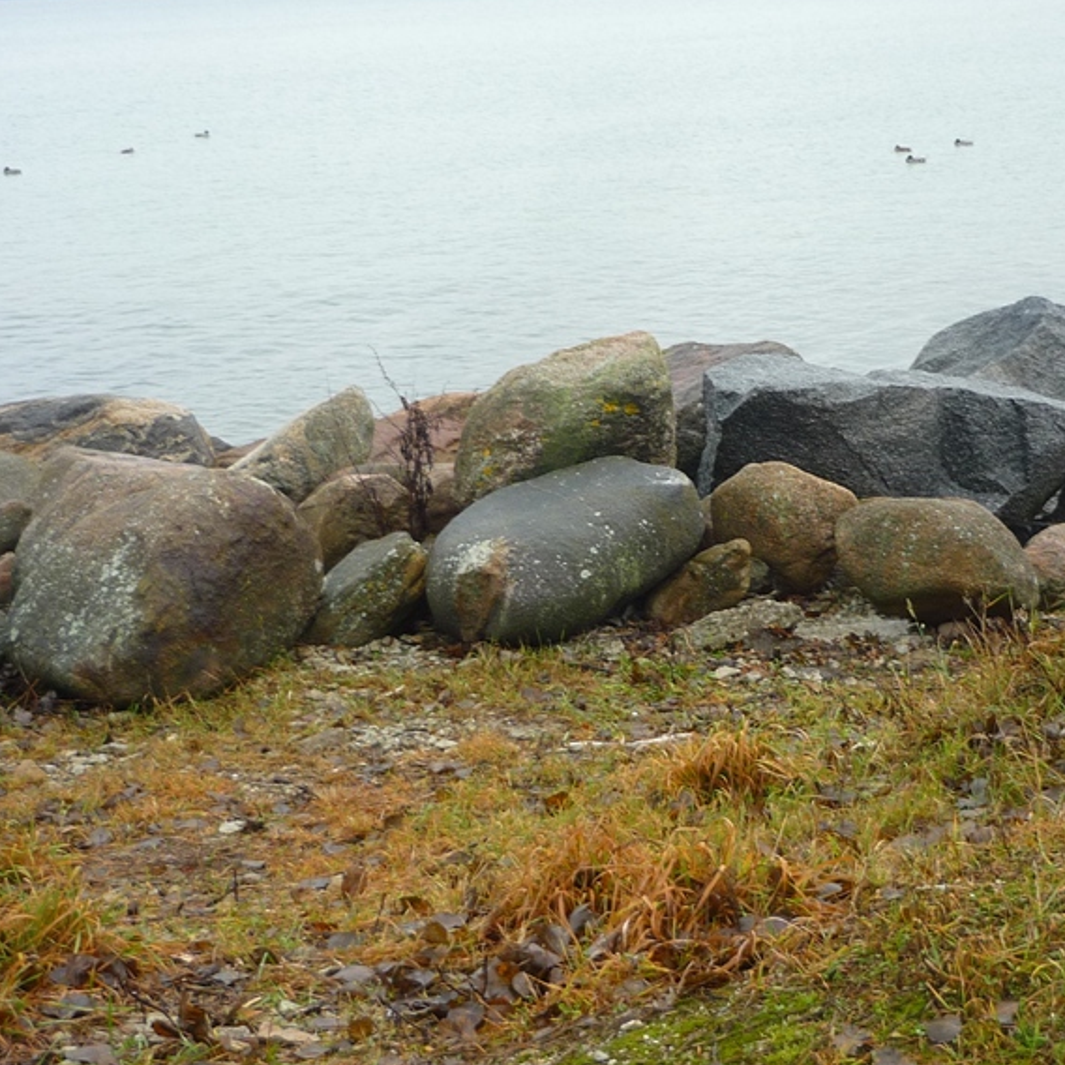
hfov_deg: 30.9
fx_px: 1914
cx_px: 679
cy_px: 531
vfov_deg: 31.1
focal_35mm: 55
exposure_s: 1/80
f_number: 2.9
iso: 100
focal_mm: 6
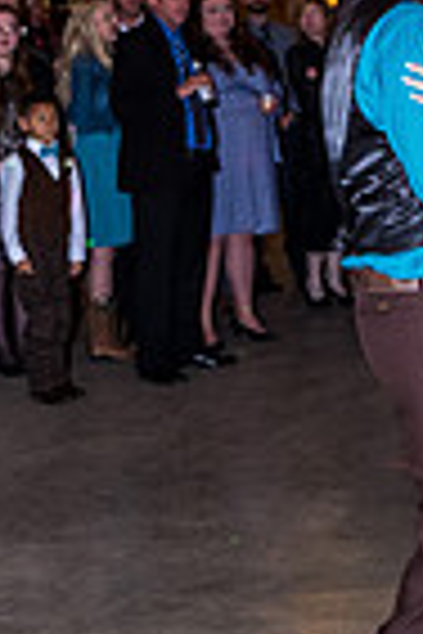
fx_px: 1798
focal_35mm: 102
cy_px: 94
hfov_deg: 13.3
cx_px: 364
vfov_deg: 19.7
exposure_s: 1/200
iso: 1600
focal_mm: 21.4
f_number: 3.2
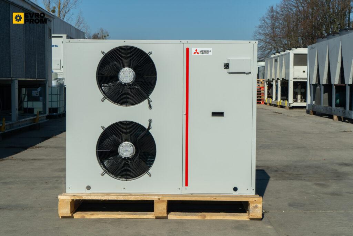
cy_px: 118
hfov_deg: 36.2
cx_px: 176
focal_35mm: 55
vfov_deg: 24.6
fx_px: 539
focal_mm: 55
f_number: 13
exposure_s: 1/125
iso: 100
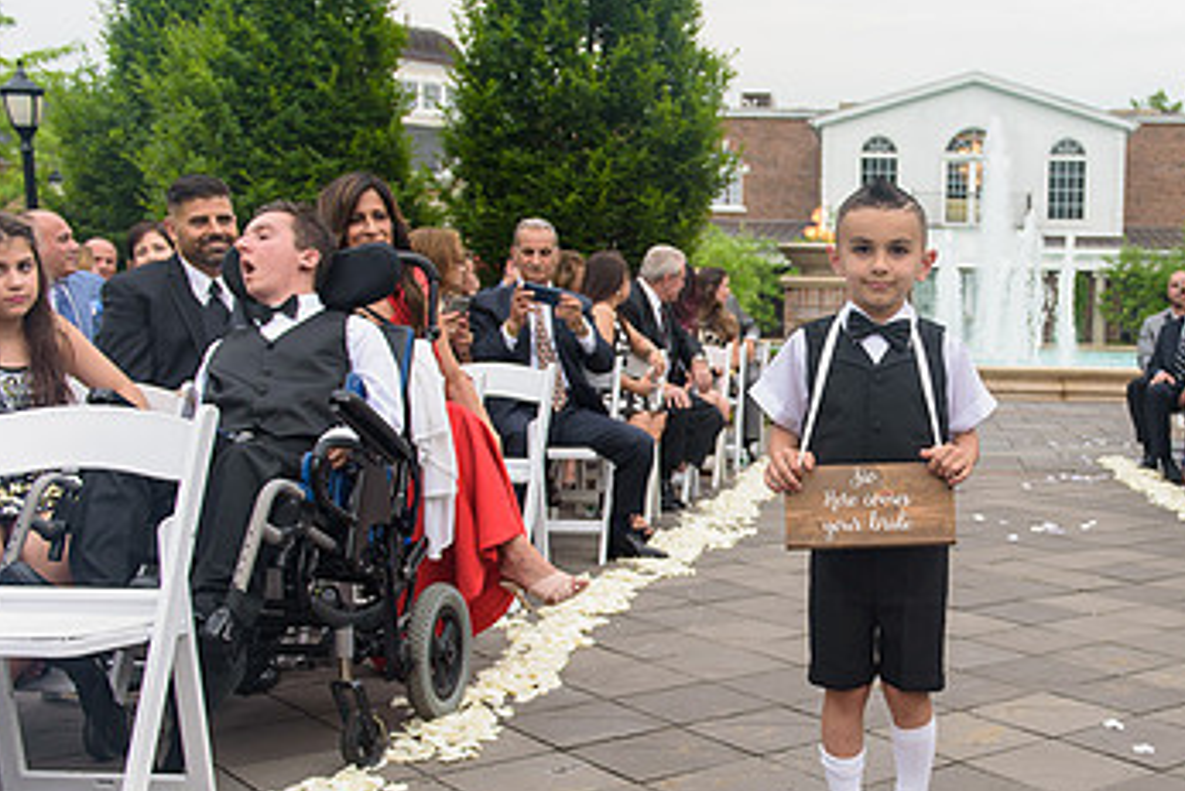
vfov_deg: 28.6
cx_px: 887
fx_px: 1548
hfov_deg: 40.7
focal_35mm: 47
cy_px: 485
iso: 200
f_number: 3.2
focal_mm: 28
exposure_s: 1/200
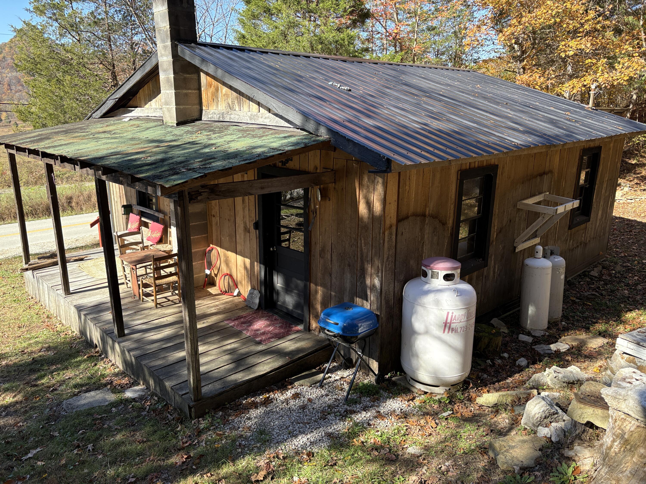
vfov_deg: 53.1
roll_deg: -0.2
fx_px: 485
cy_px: 242
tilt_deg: -13.7
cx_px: 323
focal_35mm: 26
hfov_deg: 67.3
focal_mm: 5.96
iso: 64
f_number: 1.6
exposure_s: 1/612
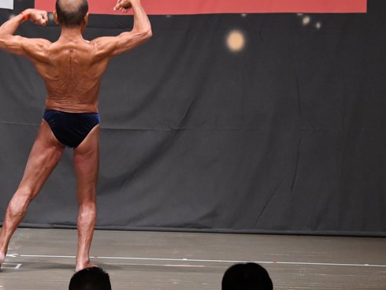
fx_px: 3168
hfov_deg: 7.0
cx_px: 90
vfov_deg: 5.2
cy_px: 128
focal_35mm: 284
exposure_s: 1/400
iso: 6400
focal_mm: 125
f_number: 5.6
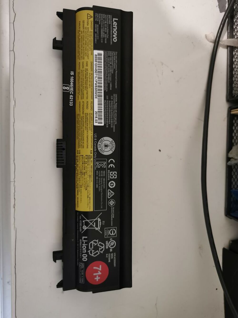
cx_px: 119
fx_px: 247
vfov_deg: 65.3
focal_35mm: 27
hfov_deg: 51.4
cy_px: 159
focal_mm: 5.58
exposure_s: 1/25
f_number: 1.8
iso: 500
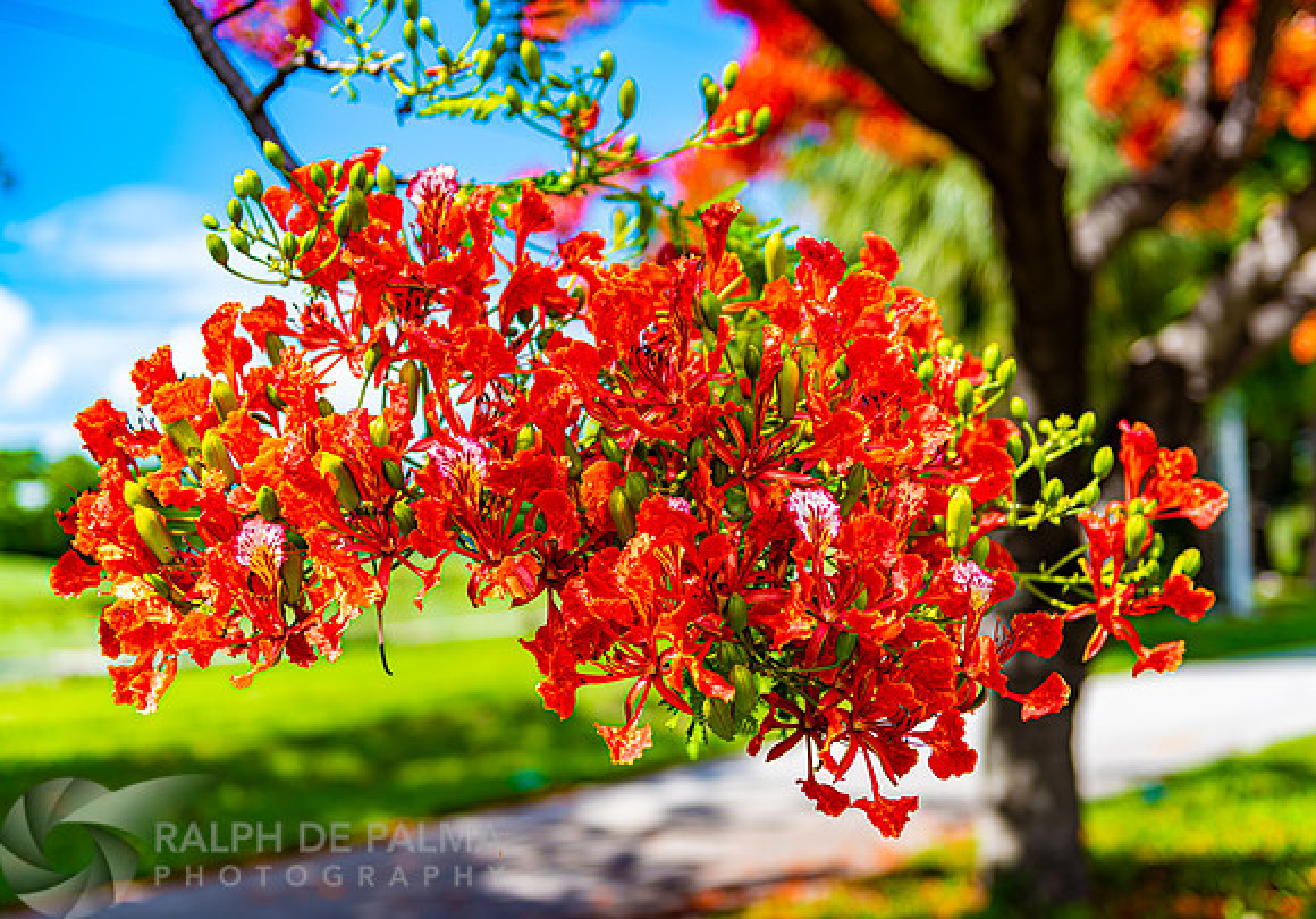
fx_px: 1932
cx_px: 724
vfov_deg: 26.8
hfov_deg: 37.6
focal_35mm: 52
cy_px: 483
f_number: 2.8
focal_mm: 48
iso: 64
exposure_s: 1/640
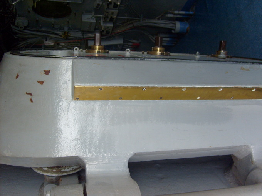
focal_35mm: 35
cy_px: 98
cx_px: 131
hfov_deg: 52.6
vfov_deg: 40.7
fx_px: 265
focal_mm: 5.8
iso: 80
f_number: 2.8
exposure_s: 1/125
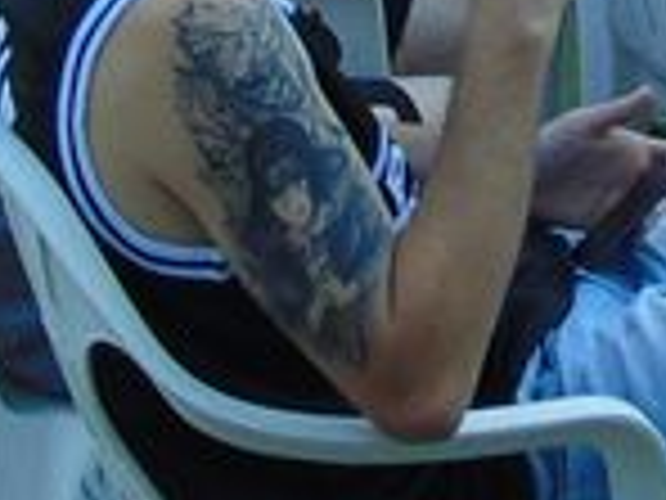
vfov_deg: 8.0
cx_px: 554
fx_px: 3328
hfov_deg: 11.4
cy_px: -649
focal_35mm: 173
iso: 80
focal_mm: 4.5
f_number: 3
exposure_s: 1/160
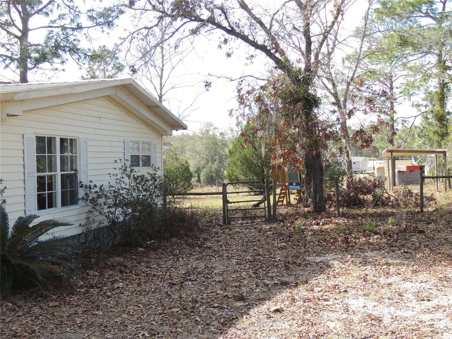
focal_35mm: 43
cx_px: 226
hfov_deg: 43.9
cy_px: 170
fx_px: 561
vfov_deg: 33.6
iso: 100
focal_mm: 7.6
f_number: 3.4
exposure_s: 1/250
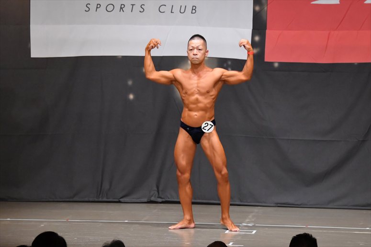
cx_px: 186
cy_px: 124
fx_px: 2235
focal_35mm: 217
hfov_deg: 9.5
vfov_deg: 6.3
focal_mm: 145
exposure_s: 1/400
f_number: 5.6
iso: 6400
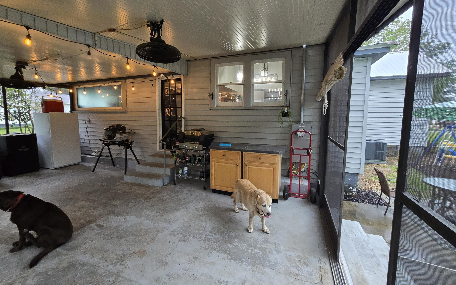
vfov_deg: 78.6
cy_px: 134
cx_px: 226
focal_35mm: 14
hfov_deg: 105.3
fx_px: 174
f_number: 2.2
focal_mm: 2.2
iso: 200
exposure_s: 1/60
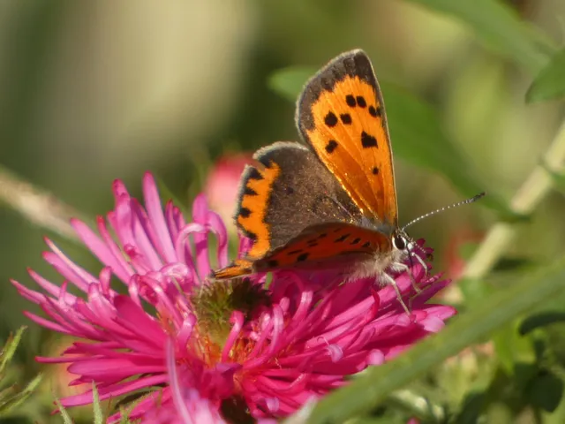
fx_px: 19586
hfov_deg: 1.7
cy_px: 212
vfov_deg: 1.2
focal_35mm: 1200
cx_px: 282
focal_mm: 215
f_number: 5.9
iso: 80
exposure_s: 1/125
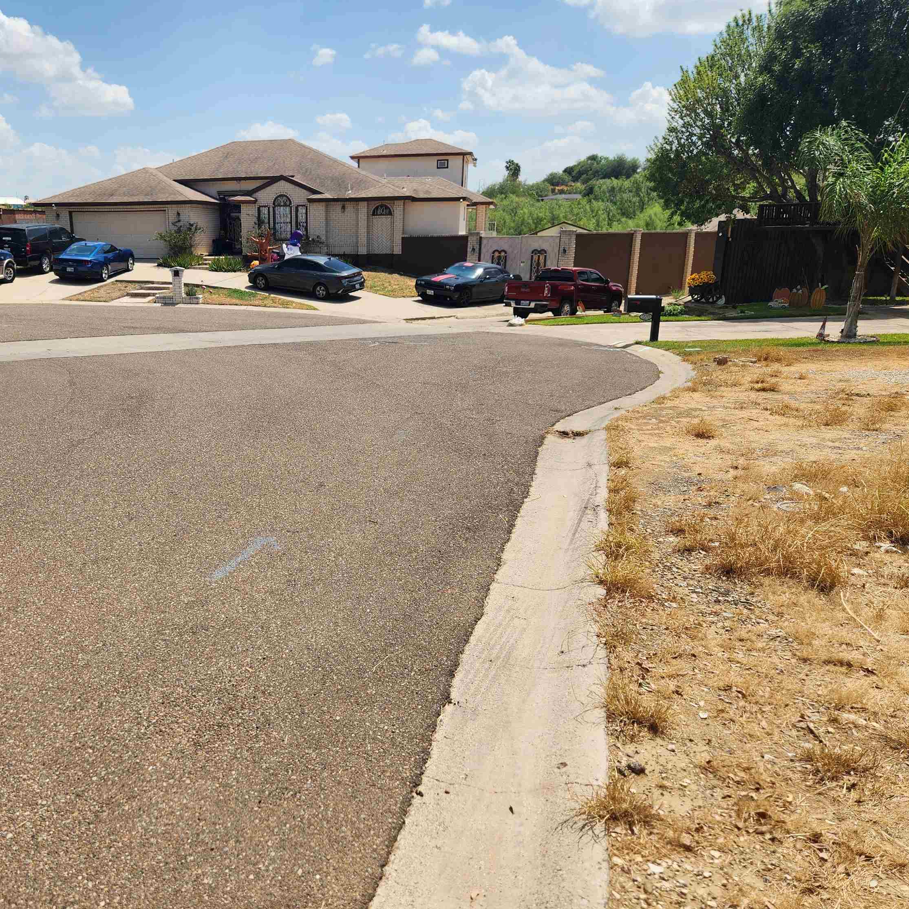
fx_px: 832
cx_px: 313
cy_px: 462
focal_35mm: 28
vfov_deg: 57.3
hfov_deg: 56.2
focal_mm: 5.4
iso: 20
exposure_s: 1/1989
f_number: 1.8
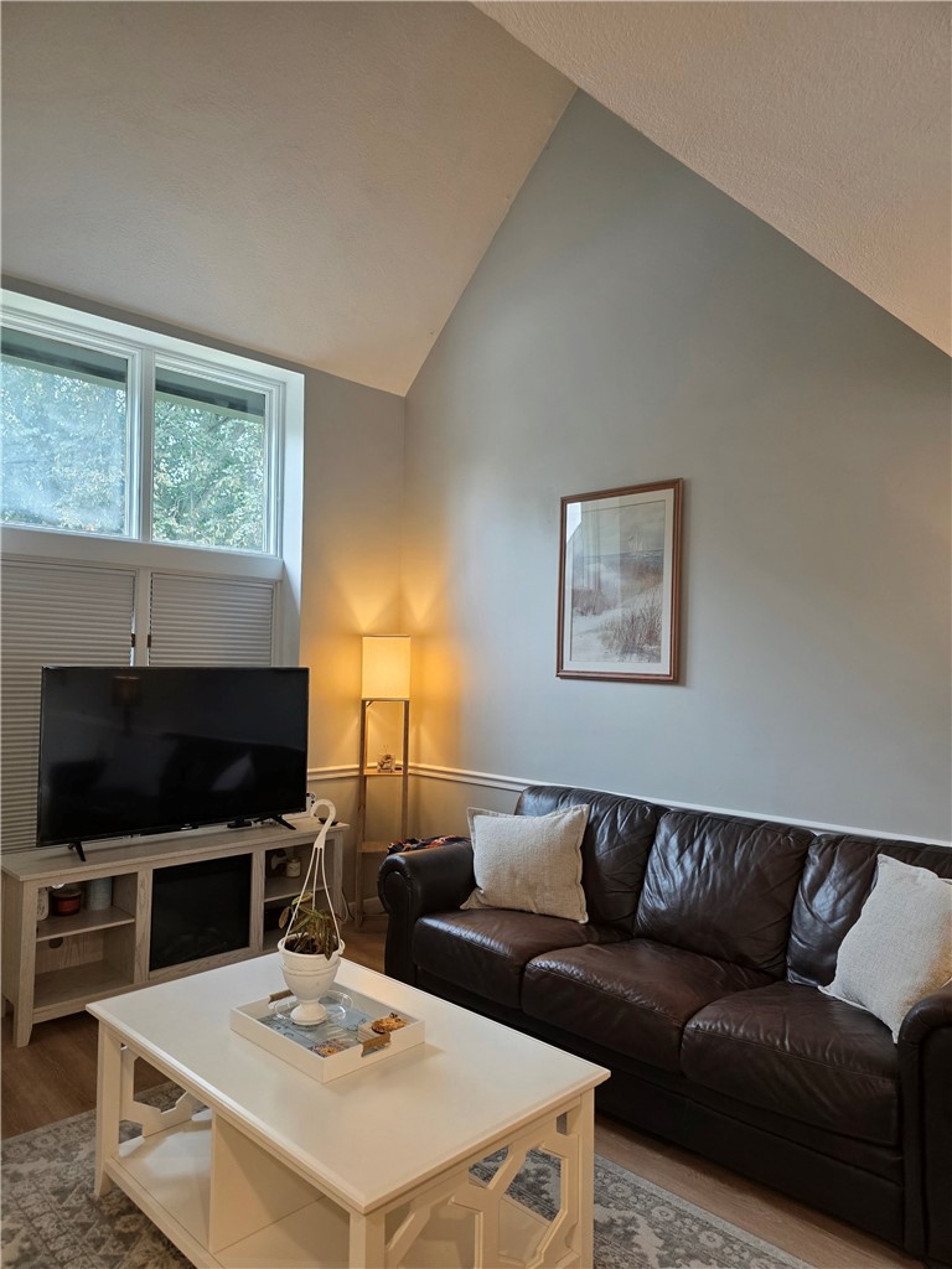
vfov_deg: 73.9
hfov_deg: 58.9
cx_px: 476
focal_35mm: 23
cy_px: 634
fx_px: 843
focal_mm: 6.3
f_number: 1.7
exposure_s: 1/120
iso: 200
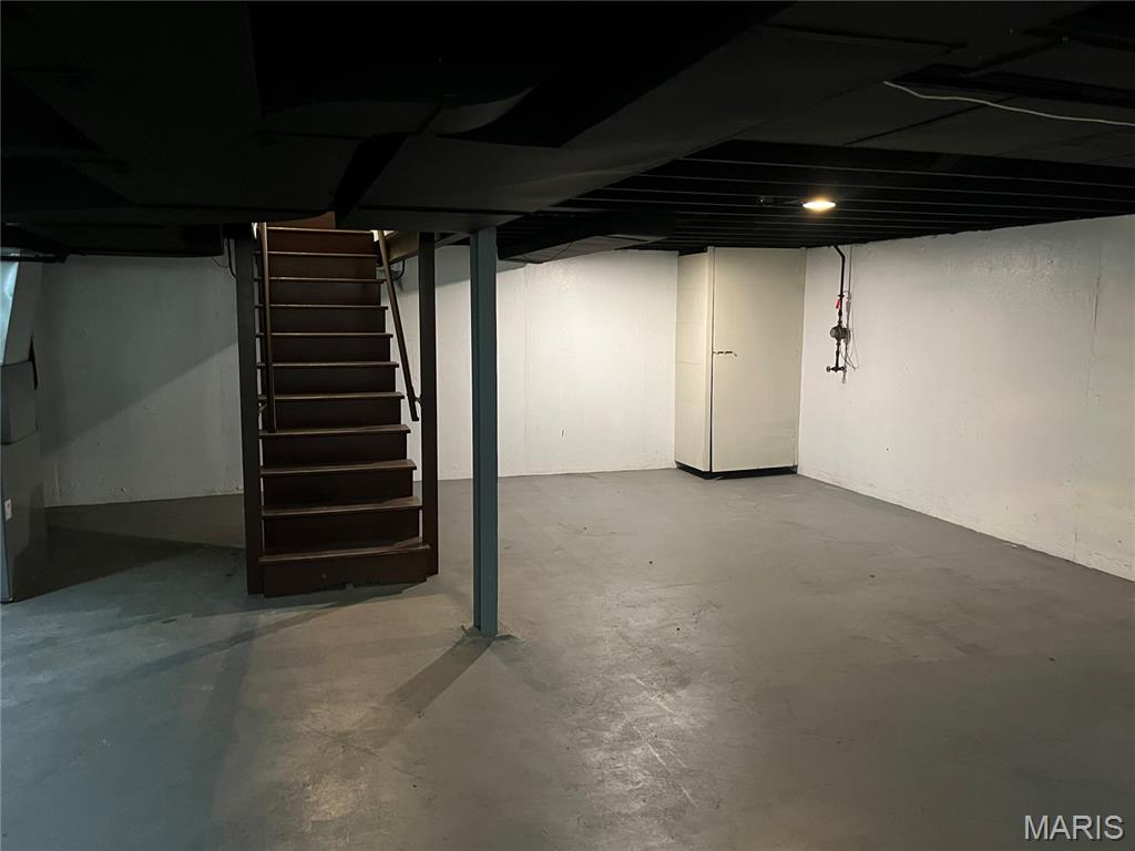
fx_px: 852
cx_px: 568
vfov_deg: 53.1
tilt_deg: -6.6
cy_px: 426
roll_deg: -0.4
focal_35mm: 26
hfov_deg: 67.3
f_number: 1.6
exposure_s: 1/30
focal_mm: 5.1
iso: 500
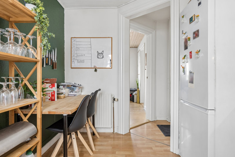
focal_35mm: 22
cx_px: 118
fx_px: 147
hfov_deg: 77.3
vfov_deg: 56.1
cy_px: 78
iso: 200
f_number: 8
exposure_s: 1/2.5
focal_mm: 15
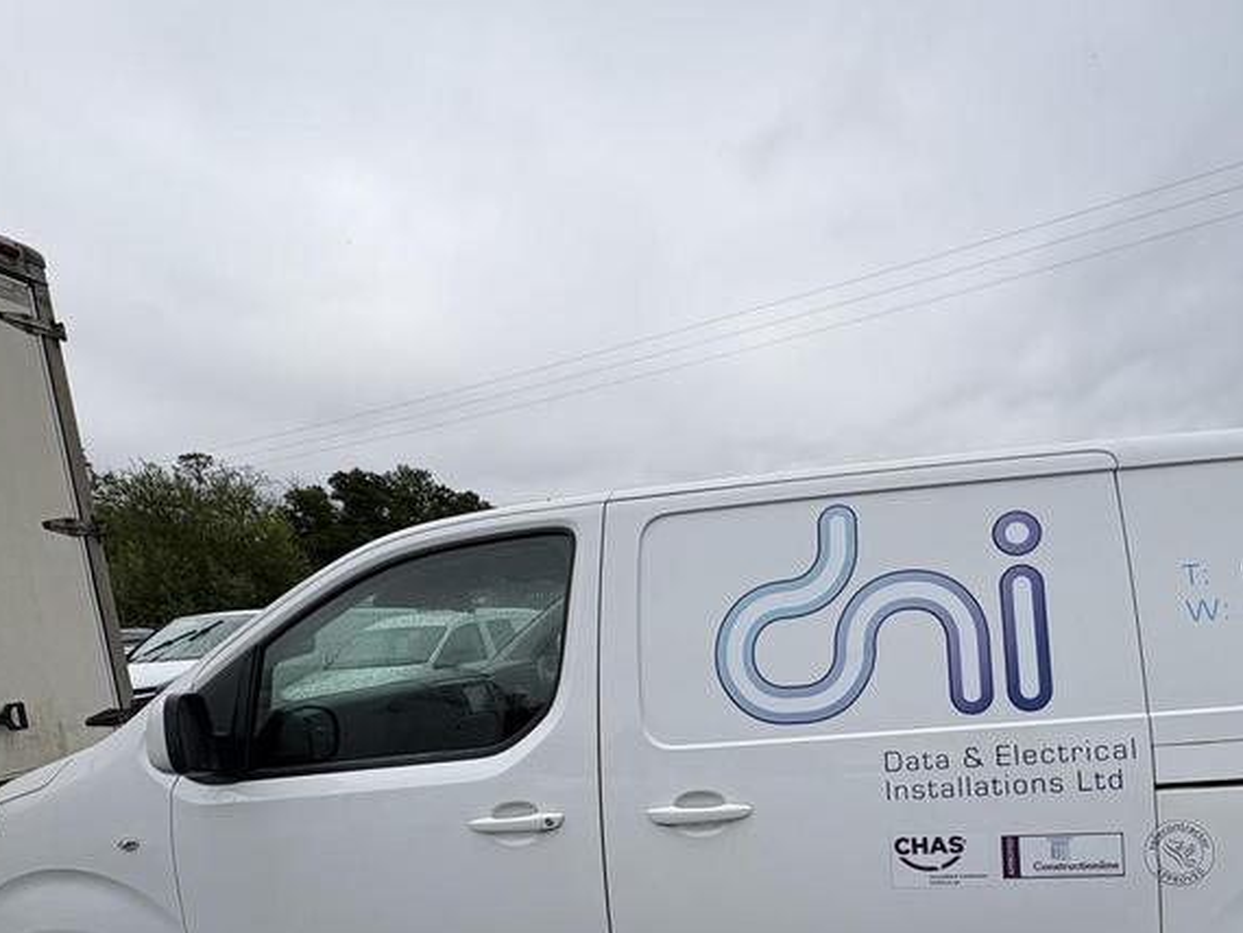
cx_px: 809
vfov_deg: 58.0
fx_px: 790
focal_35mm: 22
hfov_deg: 74.4
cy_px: 698
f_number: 2.2
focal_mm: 2.22
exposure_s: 1/2874
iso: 50
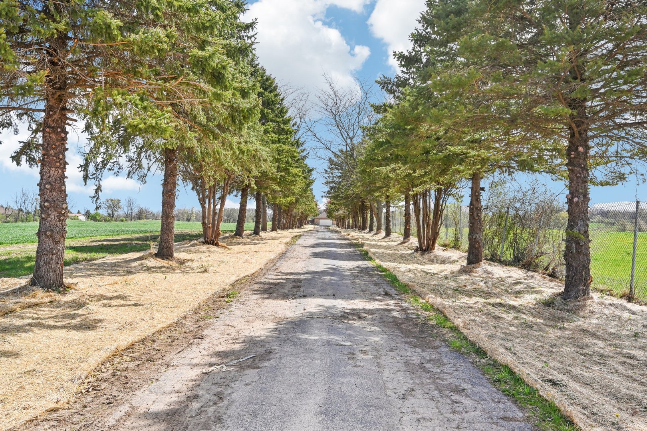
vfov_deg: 43.6
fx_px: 539
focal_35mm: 30
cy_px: 216
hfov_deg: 61.9
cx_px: 324
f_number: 8
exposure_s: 1/3200
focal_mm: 30
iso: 800
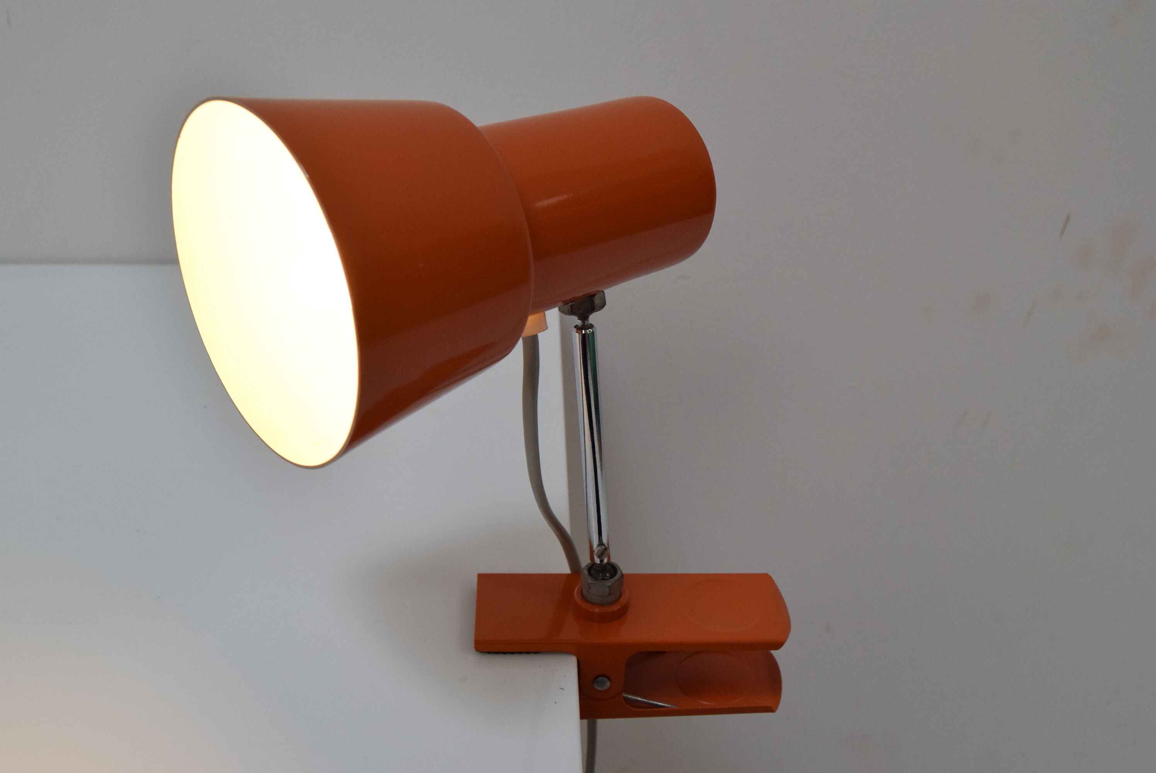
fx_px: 1157
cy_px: 386
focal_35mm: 36
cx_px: 578
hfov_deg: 53.1
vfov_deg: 36.9
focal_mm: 24
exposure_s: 1/200
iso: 1600
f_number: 7.1
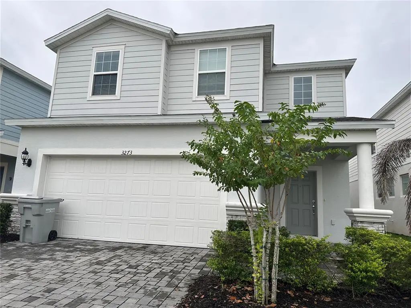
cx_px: 206
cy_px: 154
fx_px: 285
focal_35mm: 24
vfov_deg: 56.8
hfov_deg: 71.6
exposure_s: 1/503
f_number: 1.78
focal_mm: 6.86
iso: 80
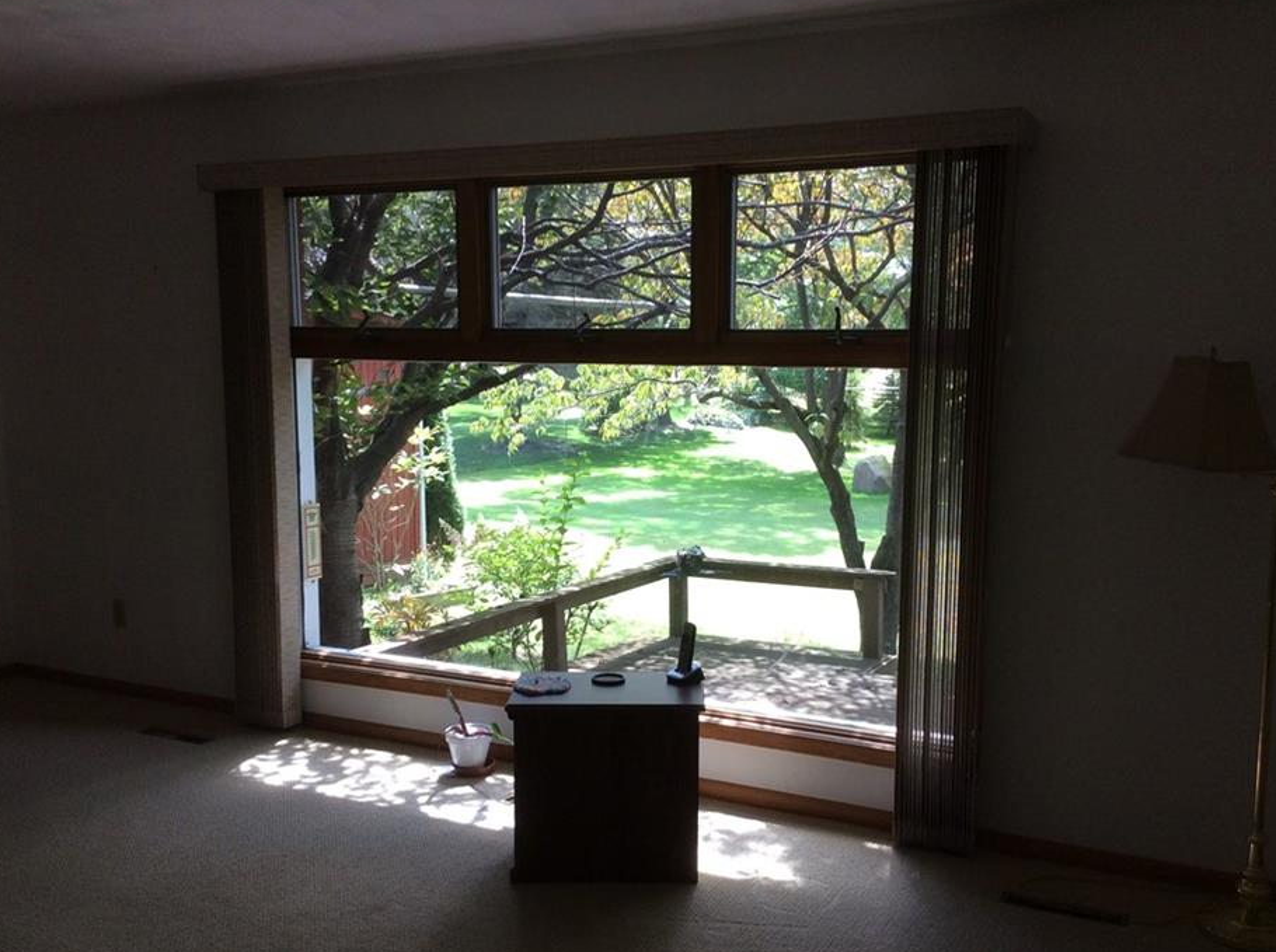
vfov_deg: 39.5
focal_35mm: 36
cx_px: 663
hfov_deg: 51.4
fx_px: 1325
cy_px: 519
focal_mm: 3.3
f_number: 2.4
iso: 50
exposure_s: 1/120
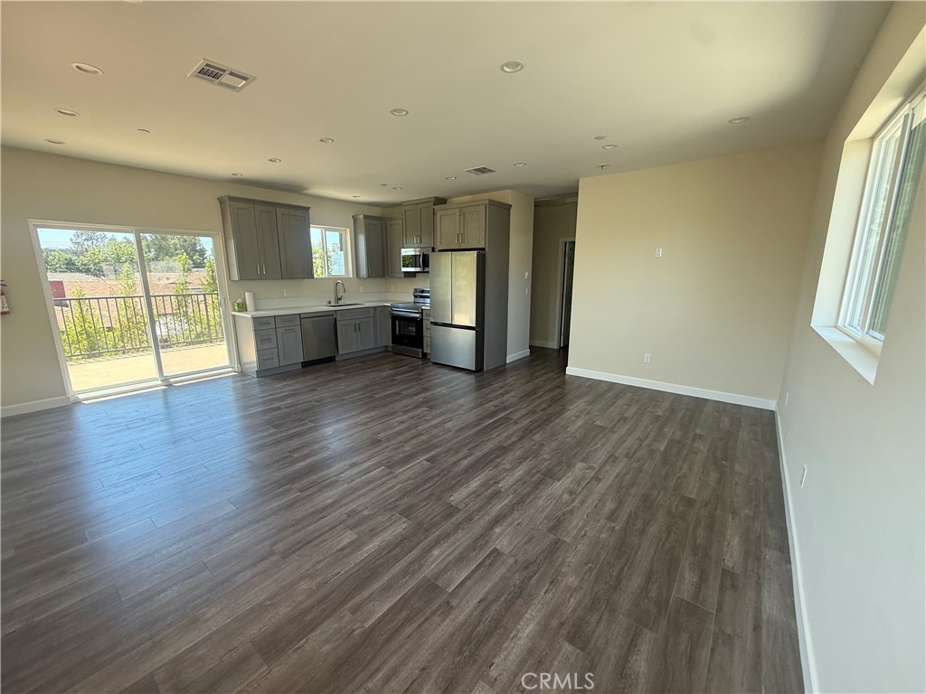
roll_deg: +0.2
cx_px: 463
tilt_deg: -11.4
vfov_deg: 85.7
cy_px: 347
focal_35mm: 14
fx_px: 375
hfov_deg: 102.1
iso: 100
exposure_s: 1/99
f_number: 2.2
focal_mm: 2.22
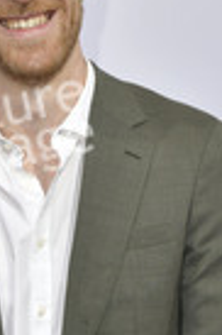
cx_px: 39
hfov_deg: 10.4
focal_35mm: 131
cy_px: 262
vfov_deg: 15.6
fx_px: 1215
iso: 320
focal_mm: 45
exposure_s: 1/160
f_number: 7.1
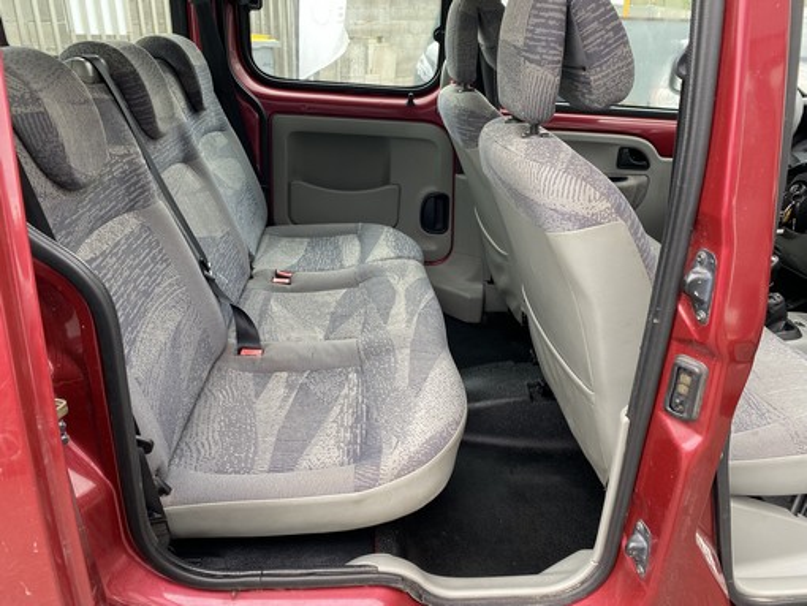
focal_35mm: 26
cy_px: 303
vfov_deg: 53.1
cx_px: 404
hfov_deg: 67.3
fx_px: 606
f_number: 1.8
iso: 64
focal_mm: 4.25
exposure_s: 1/121
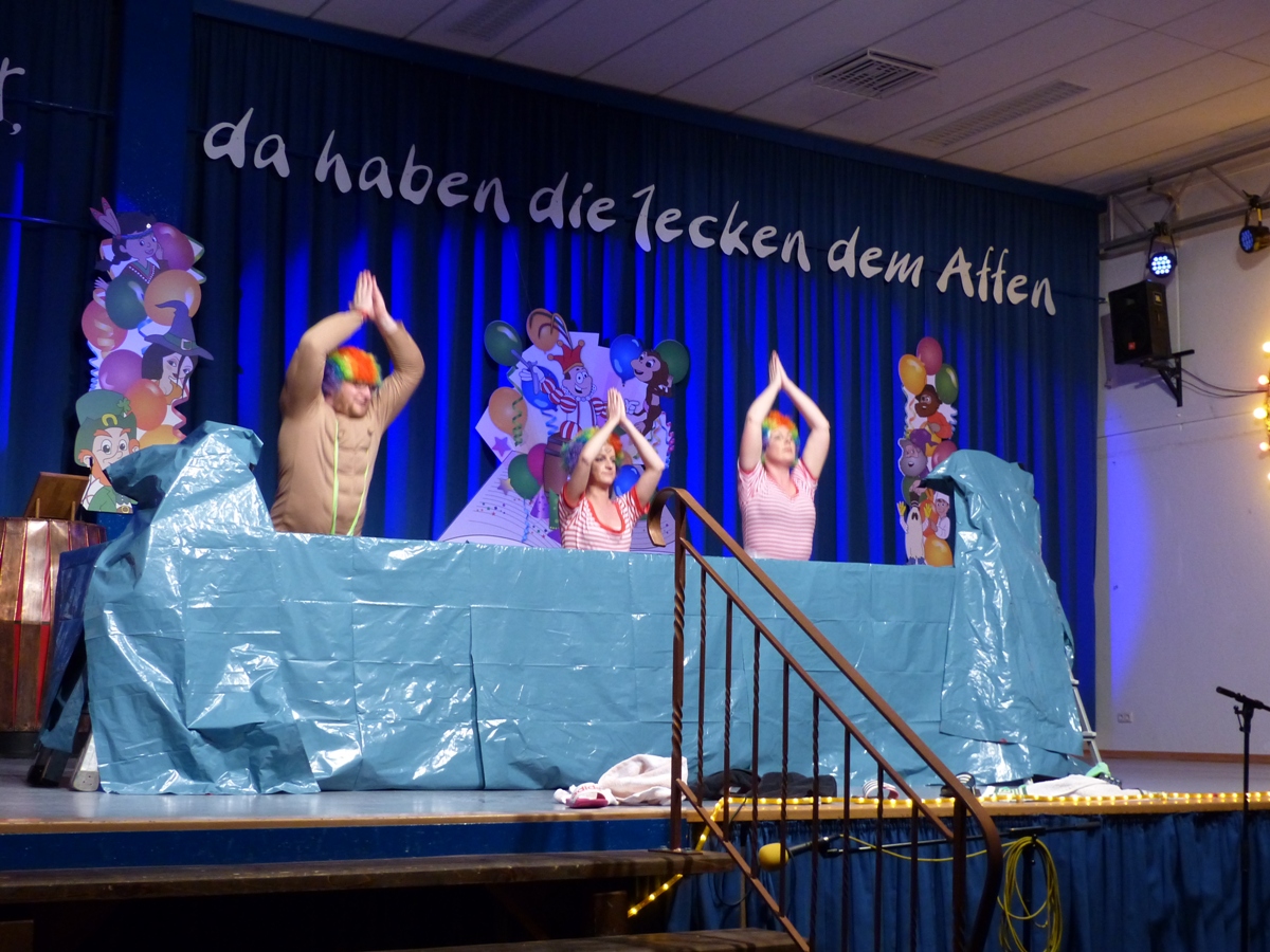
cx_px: 635
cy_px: 476
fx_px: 1798
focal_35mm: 49
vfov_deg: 29.7
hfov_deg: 38.9
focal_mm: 8.7
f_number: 2.8
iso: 400
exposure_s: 1/30
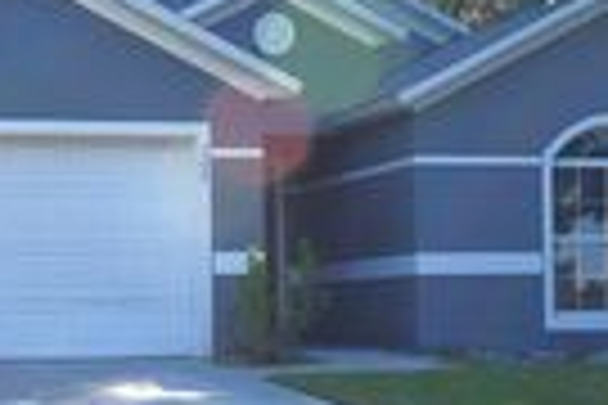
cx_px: 135
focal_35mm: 111
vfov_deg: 12.3
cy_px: 304
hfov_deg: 18.3
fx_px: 1875
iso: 100
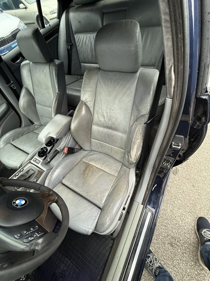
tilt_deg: -56.8
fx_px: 113
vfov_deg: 102.1
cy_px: 140
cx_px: 105
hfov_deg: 85.7
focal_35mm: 14
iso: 320
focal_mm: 2.22
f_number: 2.2
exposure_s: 1/73
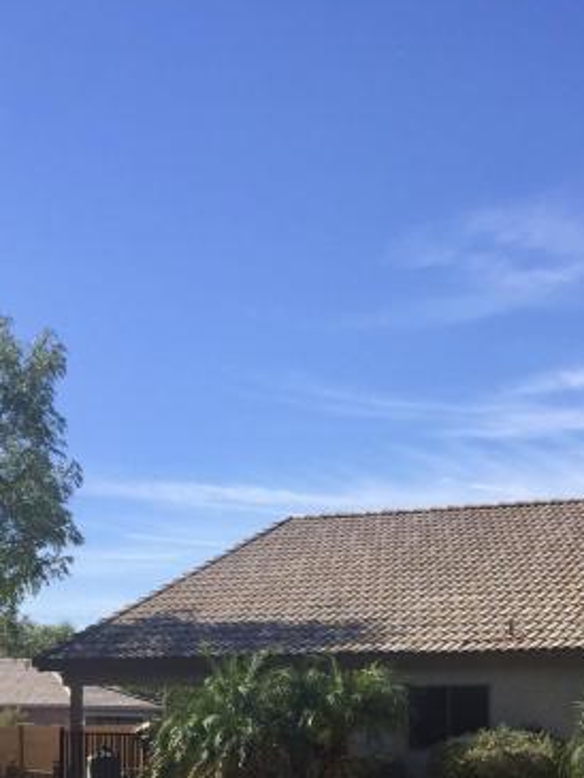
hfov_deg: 23.6
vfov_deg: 29.4
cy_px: 795
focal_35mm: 61
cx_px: 494
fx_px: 1371
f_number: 2.2
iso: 32
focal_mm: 4.15
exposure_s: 1/1883
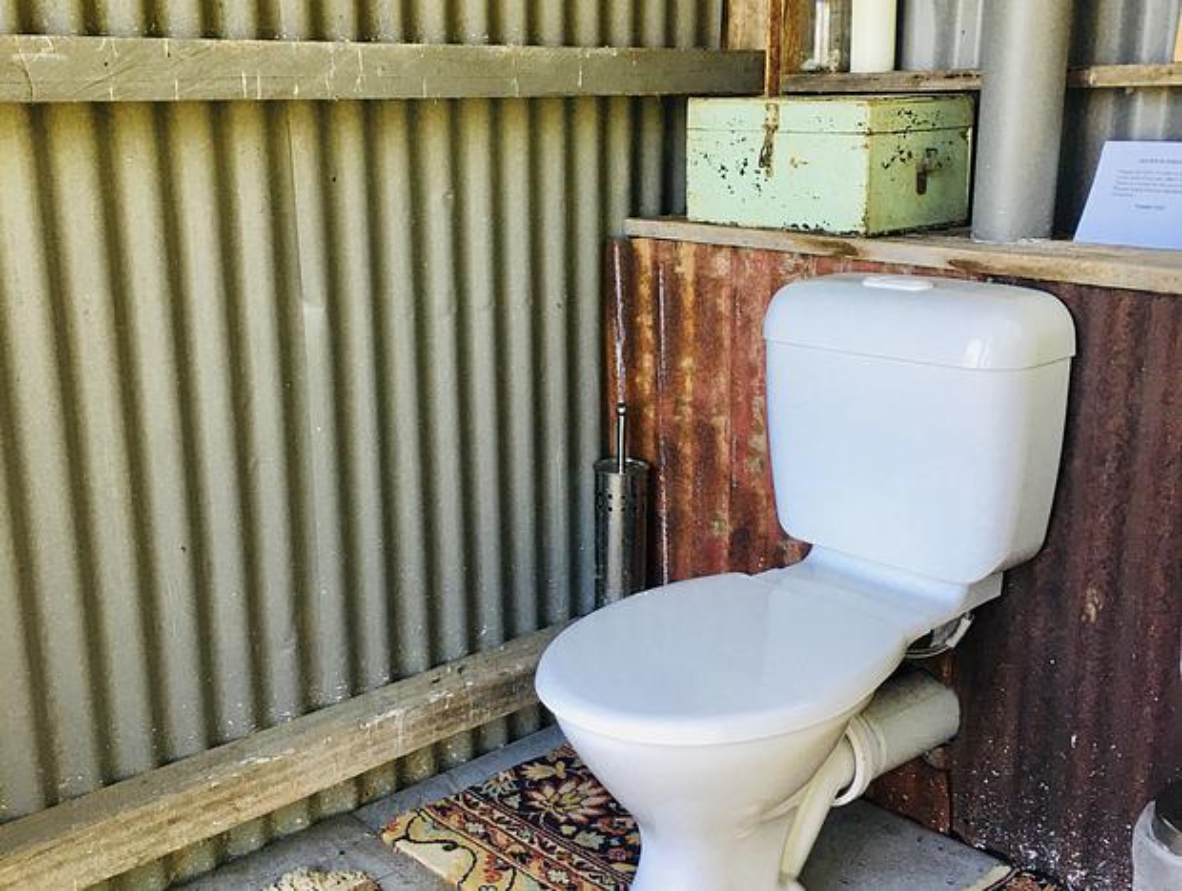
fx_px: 992
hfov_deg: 61.6
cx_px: 591
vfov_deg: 48.3
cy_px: 446
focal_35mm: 29
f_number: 2.2
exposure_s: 1/33
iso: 25
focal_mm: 4.15
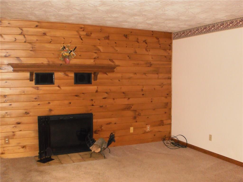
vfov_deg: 39.7
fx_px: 253
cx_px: 122
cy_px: 91
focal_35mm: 36
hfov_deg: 51.4
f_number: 3.1
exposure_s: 1/30
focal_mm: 6.3
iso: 500
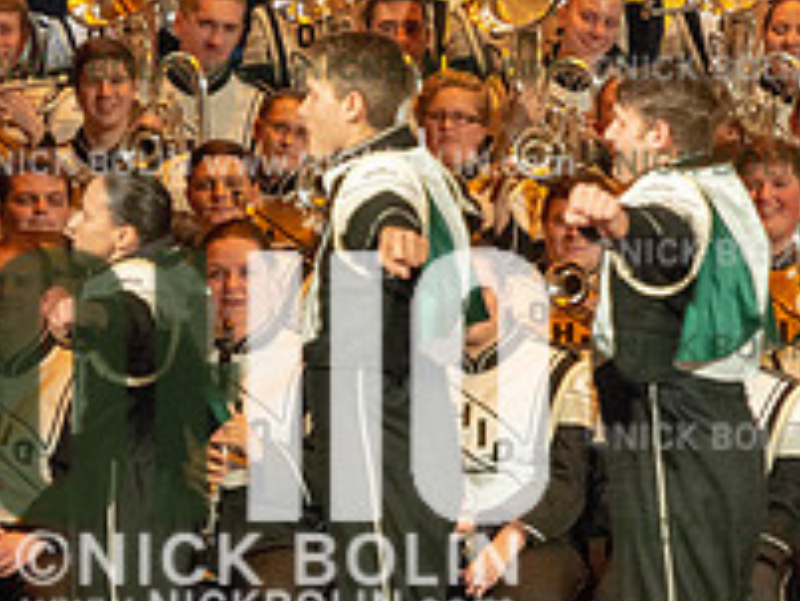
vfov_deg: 2.3
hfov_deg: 3.1
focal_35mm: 638
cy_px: 438
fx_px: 14753
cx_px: 267
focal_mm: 230
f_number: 5.6
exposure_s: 1/320
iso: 8000
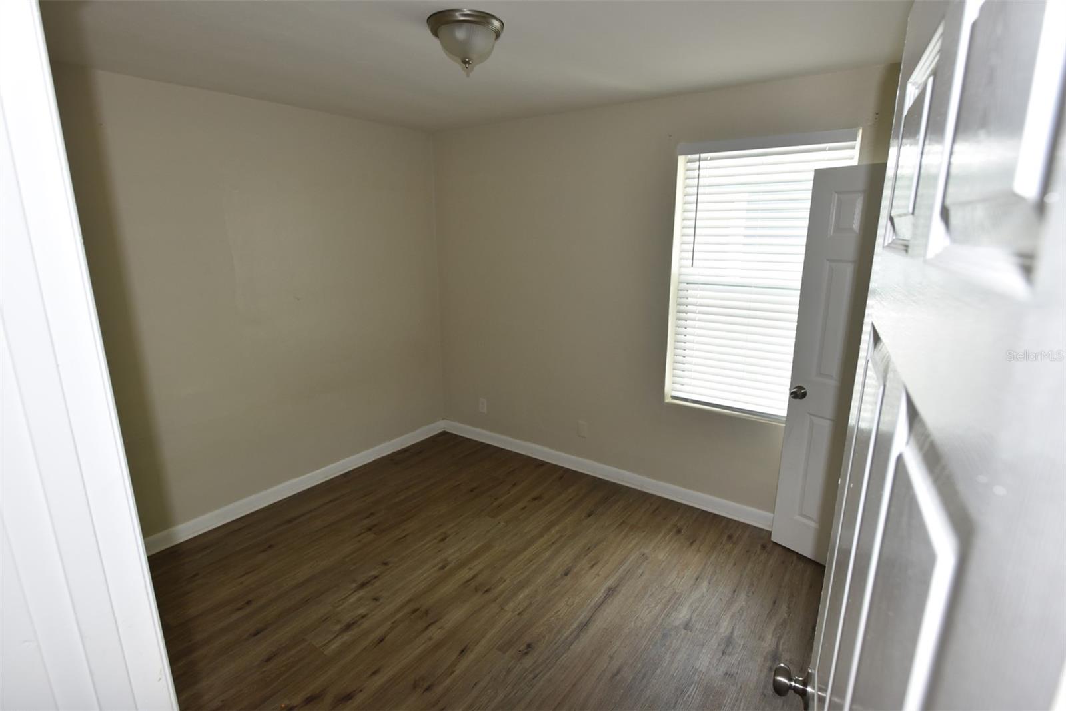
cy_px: 356
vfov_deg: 67.4
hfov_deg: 90.0
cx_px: 533
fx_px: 533
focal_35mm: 18
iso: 800
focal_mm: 18
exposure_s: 1/125
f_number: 5.6
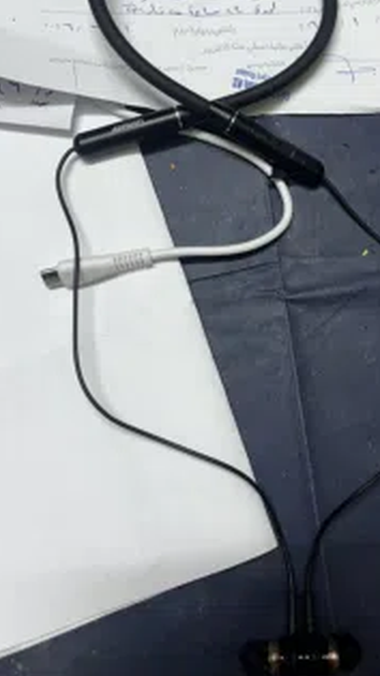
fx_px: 645
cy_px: 273
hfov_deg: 32.6
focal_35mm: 36
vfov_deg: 54.9
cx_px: 251
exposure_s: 1/50
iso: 200
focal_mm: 5.1
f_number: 1.6
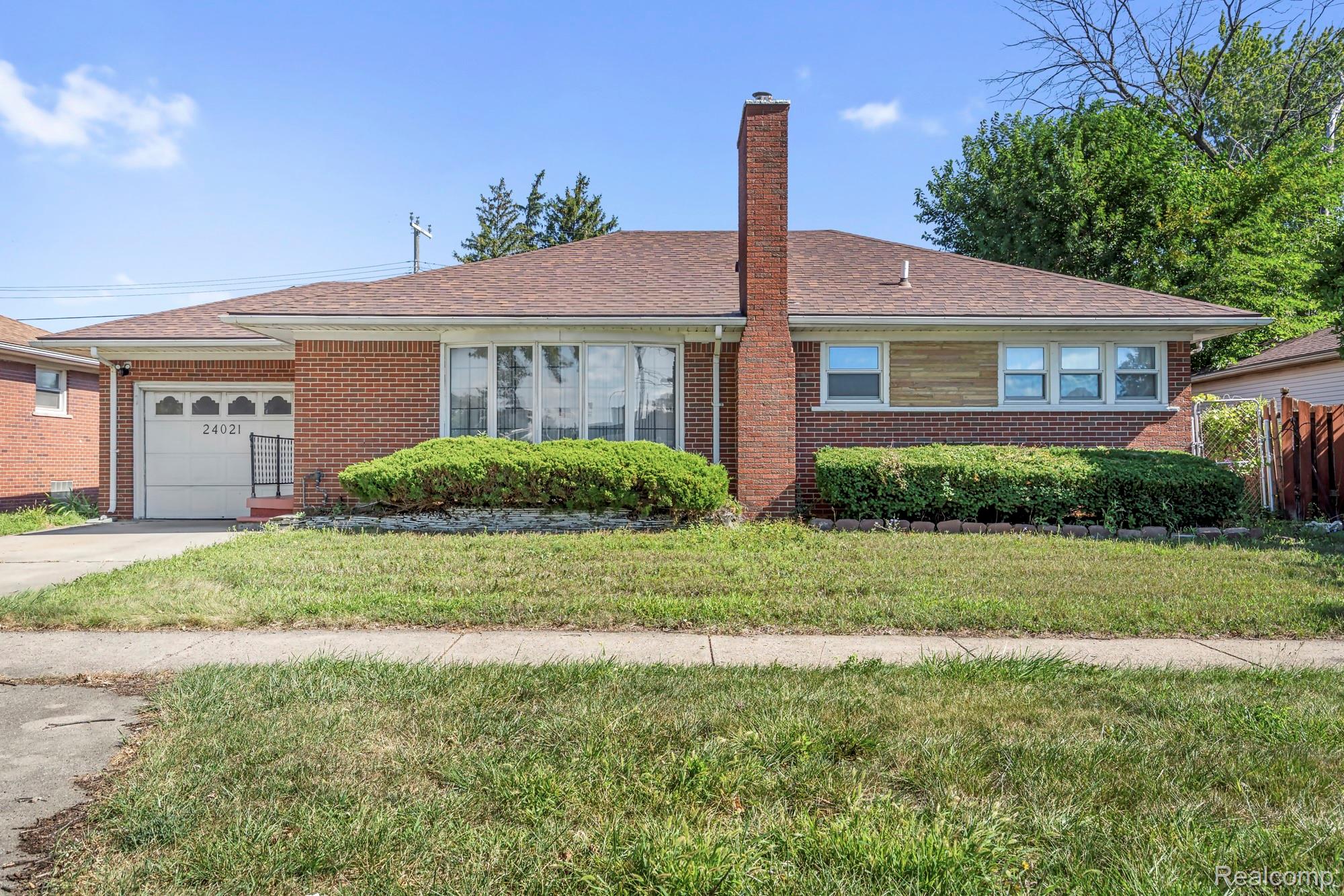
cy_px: 448
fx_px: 1157
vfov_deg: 42.3
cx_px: 672
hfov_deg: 60.3
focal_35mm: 31
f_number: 8
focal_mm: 31
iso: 500
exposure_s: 1/200
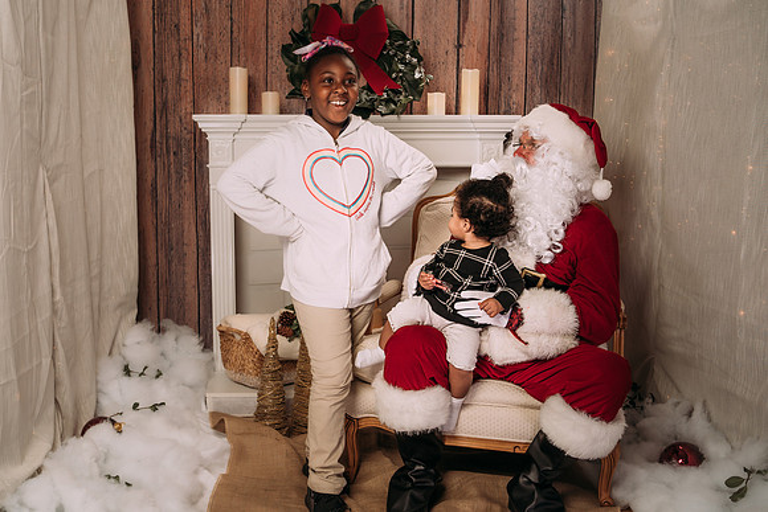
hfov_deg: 46.9
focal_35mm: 41
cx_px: 326
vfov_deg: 32.4
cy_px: 265
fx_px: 883
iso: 100
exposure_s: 1/100
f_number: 5.6
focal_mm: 35
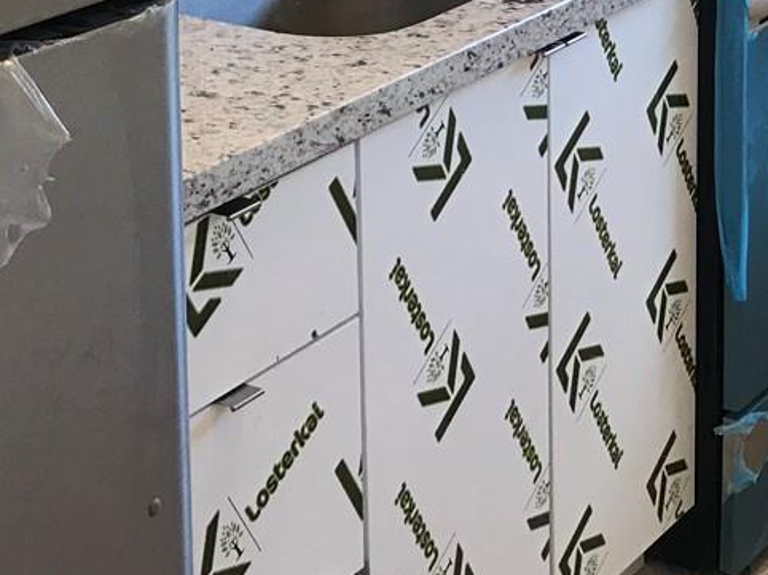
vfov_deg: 15.5
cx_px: 293
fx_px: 2062
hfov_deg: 21.1
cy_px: -56
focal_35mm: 93
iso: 40
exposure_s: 1/20
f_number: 1.8
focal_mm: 3.99
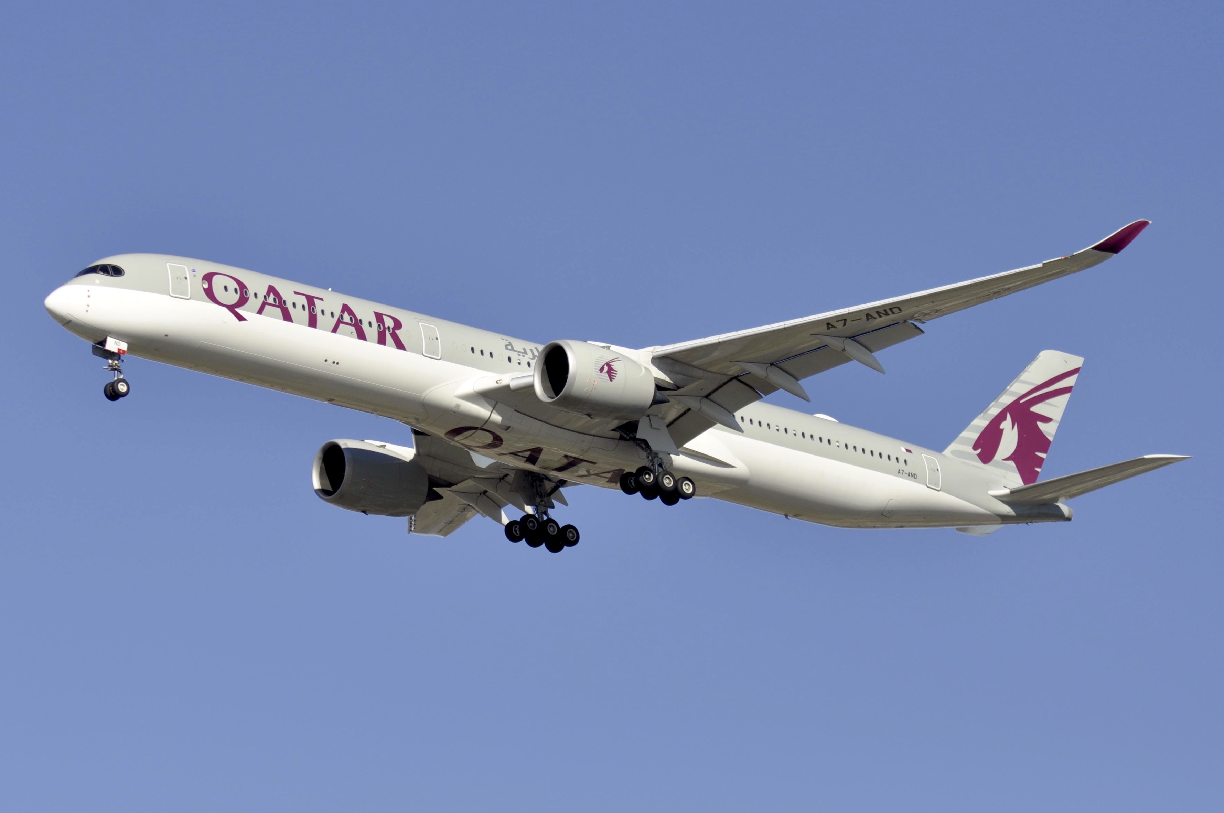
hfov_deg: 11.8
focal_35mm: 174
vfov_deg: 7.9
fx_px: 5909
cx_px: 612
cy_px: 406
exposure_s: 1/1600
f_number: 6.3
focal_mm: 116
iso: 200
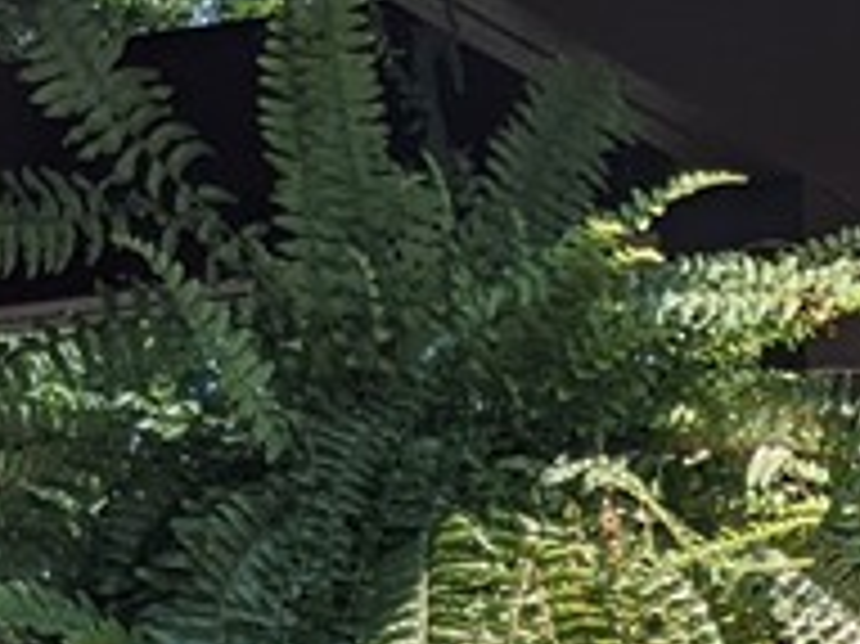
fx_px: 3600
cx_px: 1679
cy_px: 1648
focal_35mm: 145
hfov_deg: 12.2
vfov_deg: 9.0
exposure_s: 1/1466
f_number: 1.8
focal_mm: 4.44
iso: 50
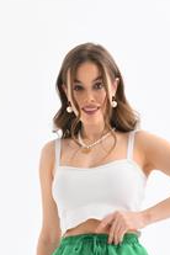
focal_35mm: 121
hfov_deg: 11.3
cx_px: 105
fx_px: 857
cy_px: 342
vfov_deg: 16.0
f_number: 6.3
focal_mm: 44
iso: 160
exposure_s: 1/125
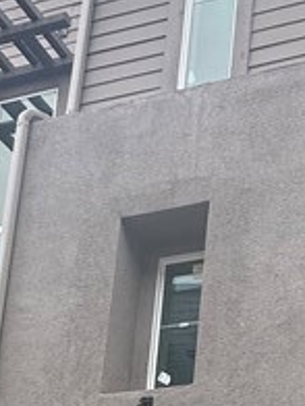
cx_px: 409
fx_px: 858
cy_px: 644
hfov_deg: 18.6
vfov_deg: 21.4
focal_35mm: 73
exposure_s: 1/322
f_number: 2.2
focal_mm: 2.22
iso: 40
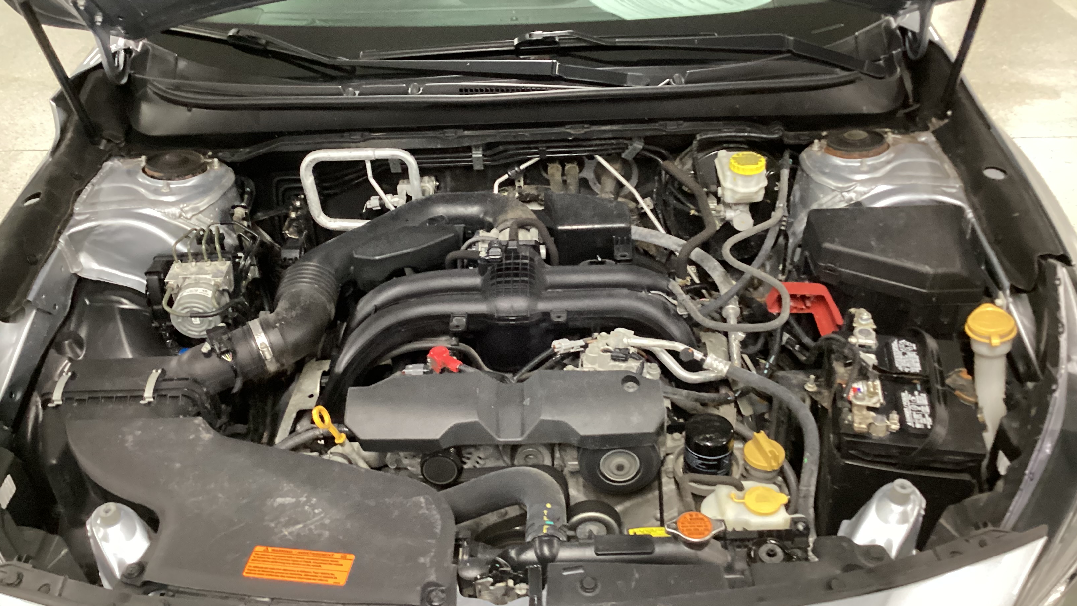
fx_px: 971
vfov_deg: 34.6
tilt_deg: -34.7
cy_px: 282
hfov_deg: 58.0
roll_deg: +2.1
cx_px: 539
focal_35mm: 34
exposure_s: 1/25
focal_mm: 3.3
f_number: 2.4
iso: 500
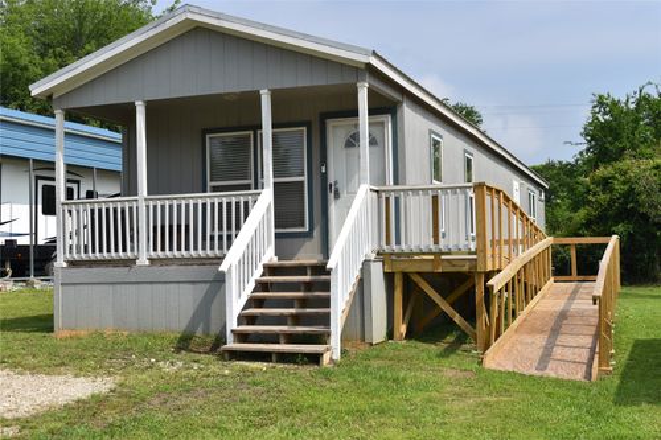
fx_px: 936
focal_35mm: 51
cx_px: 330
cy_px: 220
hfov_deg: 38.9
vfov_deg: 26.5
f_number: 9
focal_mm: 34
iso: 100
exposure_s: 1/320
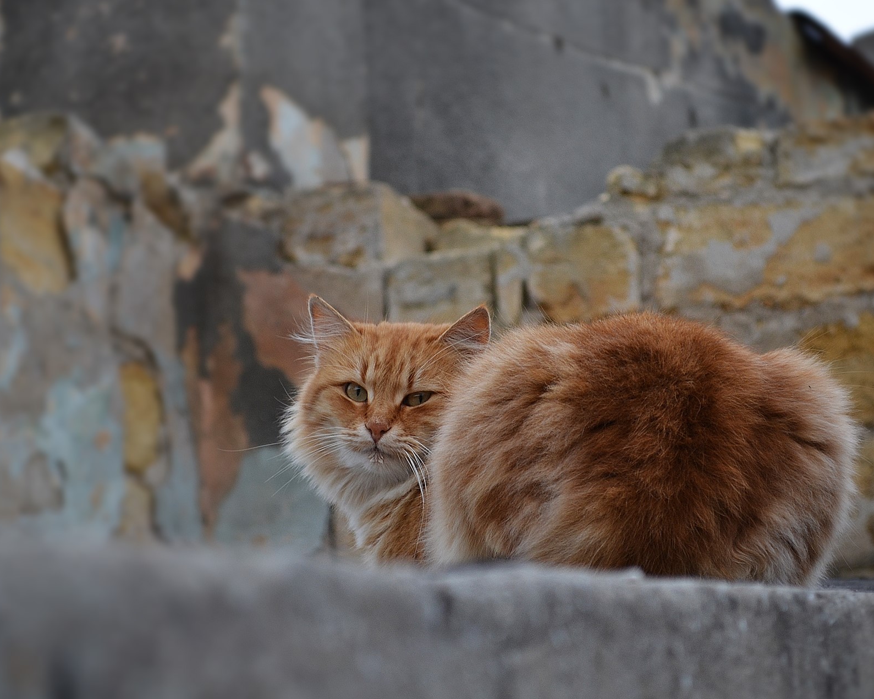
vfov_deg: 16.4
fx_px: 2420
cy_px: 348
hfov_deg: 20.5
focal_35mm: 94
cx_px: 513
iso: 320
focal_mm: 55
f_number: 5.6
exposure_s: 1/125
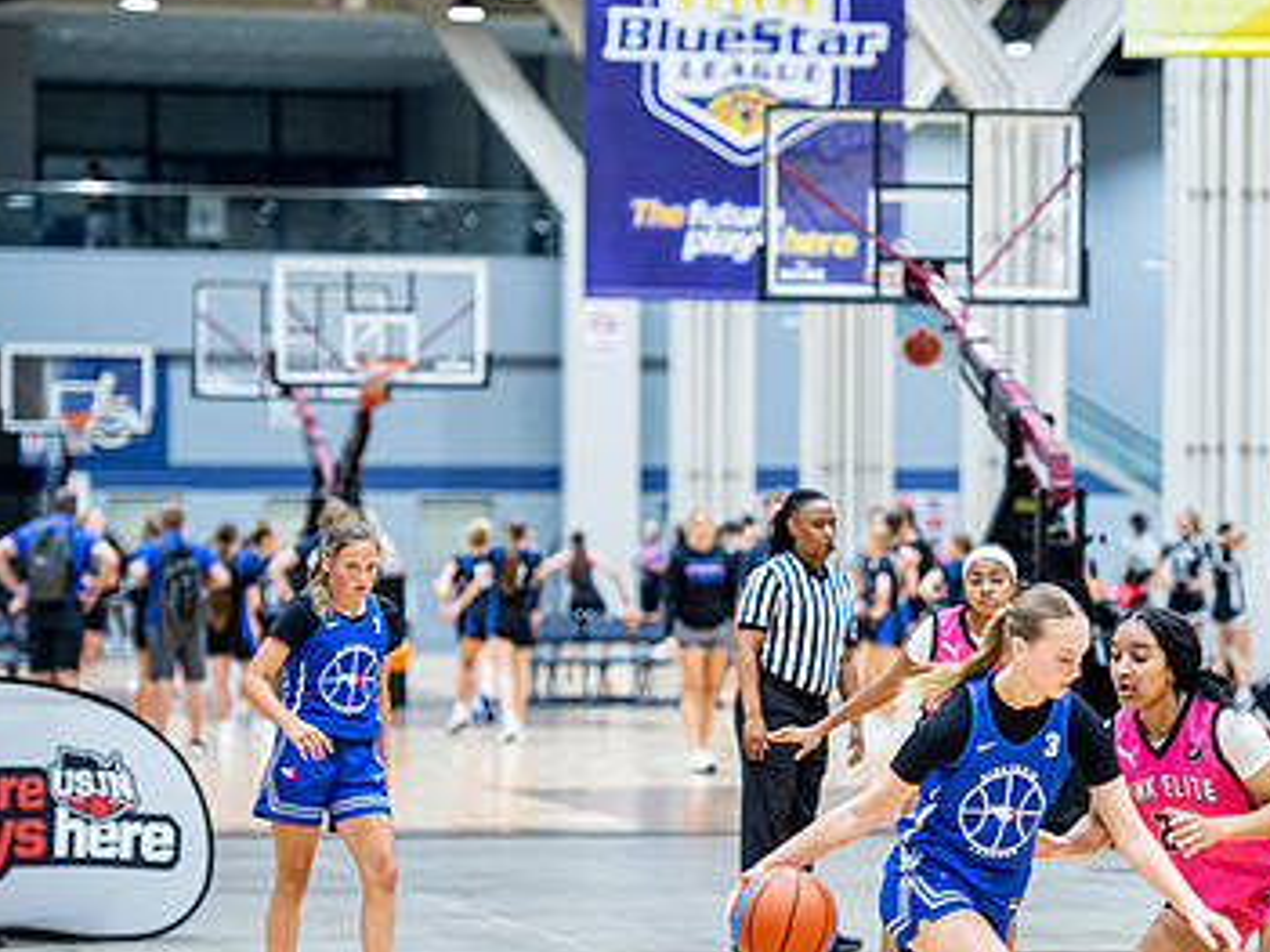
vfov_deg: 7.6
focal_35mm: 194
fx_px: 7115
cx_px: 952
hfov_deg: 10.2
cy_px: 670
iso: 2000
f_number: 2.8
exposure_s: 1/320
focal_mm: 122
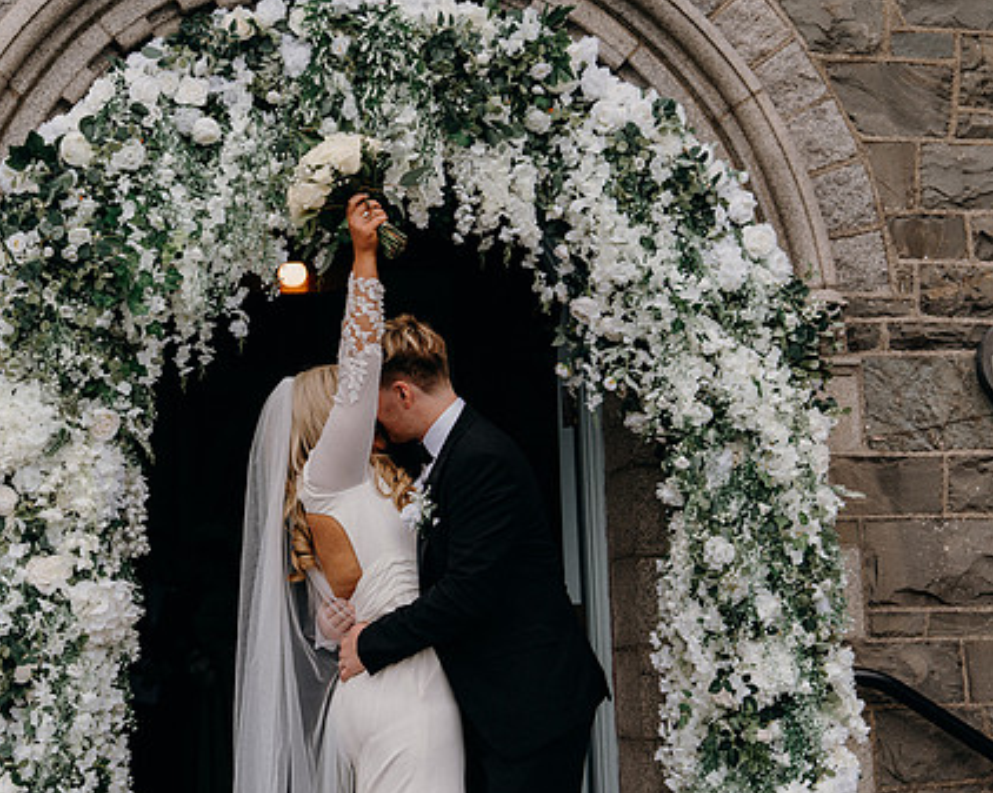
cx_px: 384
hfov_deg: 30.4
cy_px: 413
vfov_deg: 24.6
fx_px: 1821
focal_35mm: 62
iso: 125
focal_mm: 48
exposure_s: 1/250
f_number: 3.5
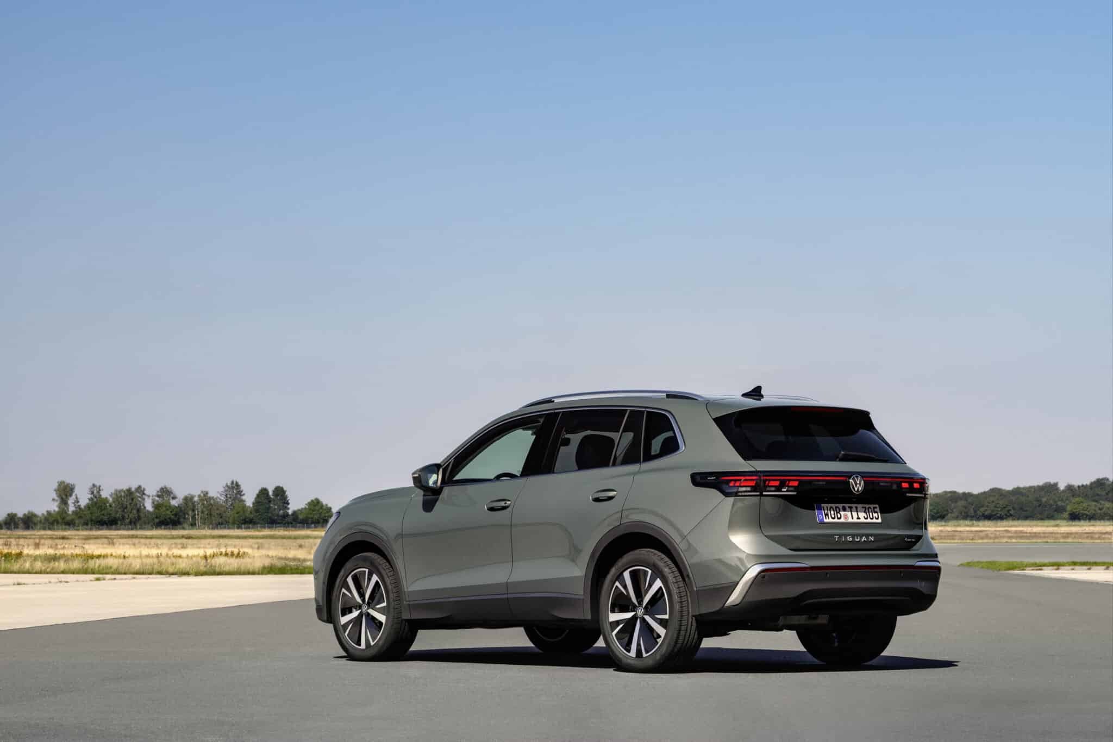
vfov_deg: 15.9
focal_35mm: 86
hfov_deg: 23.6
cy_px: 371
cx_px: 556
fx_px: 2659
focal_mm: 86
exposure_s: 1/320
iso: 400
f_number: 11
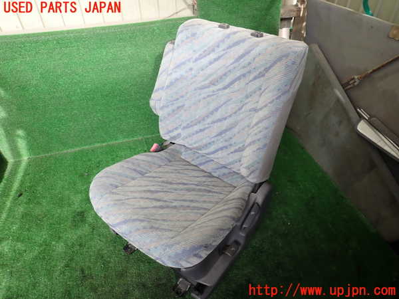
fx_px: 288
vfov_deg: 54.9
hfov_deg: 69.4
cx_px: 200
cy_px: 150
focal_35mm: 25
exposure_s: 1/200
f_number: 2
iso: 100
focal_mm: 4.5
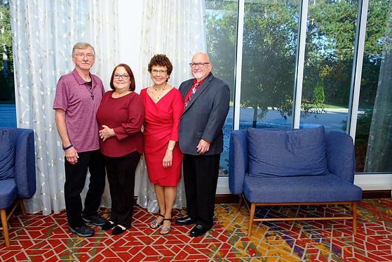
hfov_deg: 65.4
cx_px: 190
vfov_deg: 46.4
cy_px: 133
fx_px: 305
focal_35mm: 28
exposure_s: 1/160
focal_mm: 18
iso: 1600
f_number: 5.6
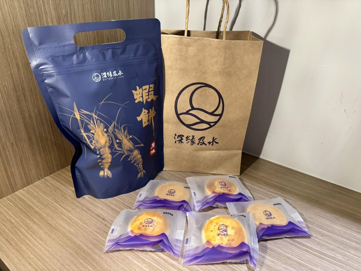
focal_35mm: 24
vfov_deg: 56.8
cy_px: 136
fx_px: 250
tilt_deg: -27.8
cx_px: 180
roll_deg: -0.7
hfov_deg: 71.6
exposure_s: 1/53
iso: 320
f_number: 1.78
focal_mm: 6.76
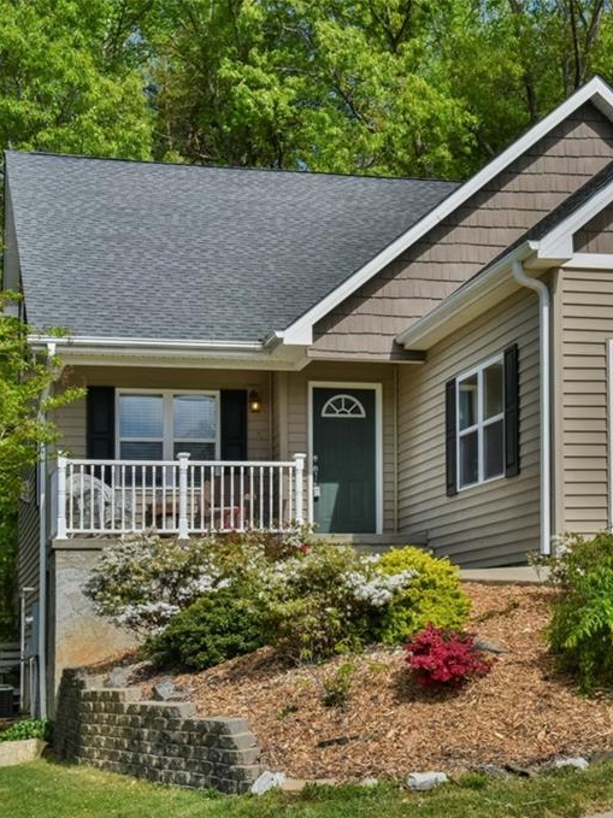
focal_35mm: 58
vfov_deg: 33.2
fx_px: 1370
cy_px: 410
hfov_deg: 24.6
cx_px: 527
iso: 1000
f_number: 14
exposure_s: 1/800
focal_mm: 40
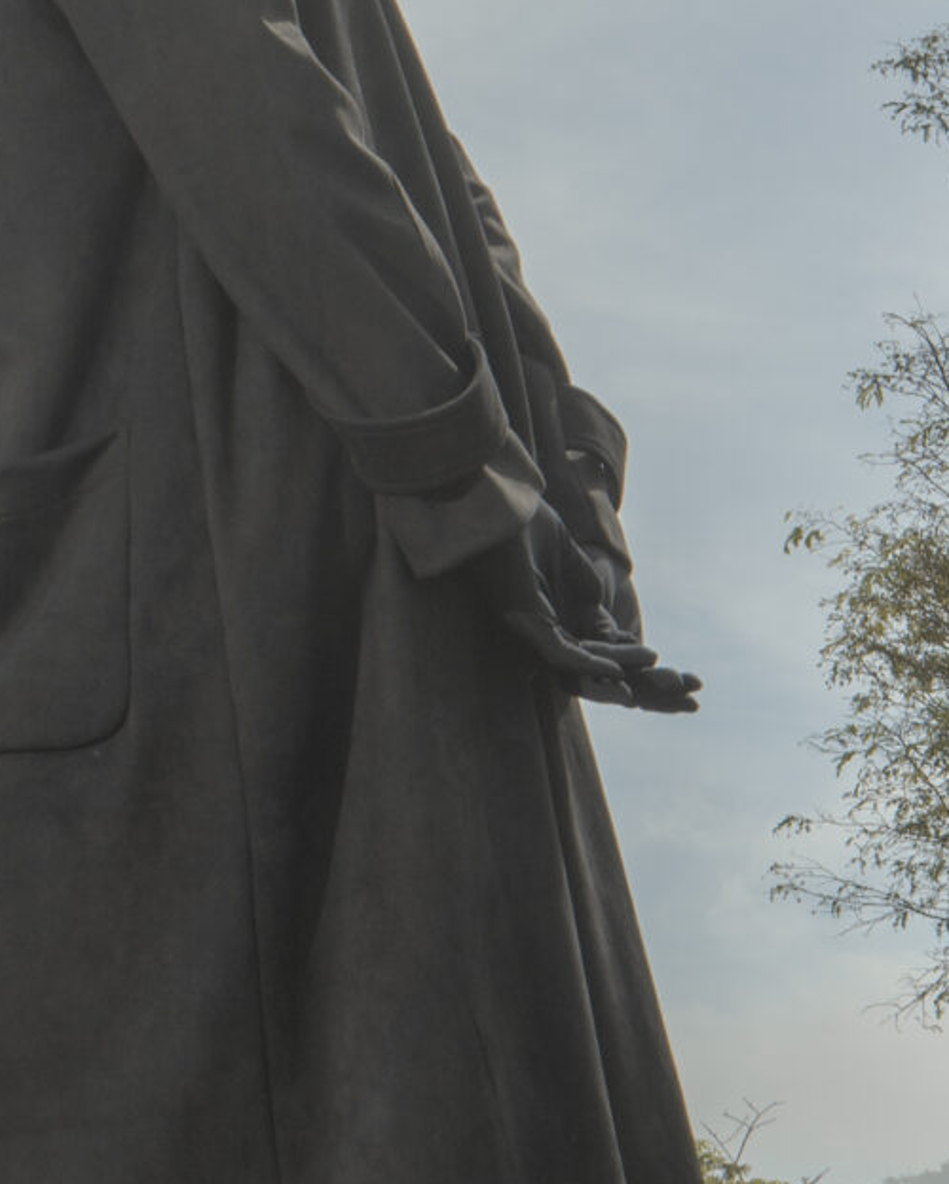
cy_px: 326
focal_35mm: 177
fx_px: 6208
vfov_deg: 10.9
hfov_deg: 8.7
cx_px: 255
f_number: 16
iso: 125
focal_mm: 46
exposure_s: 1/100
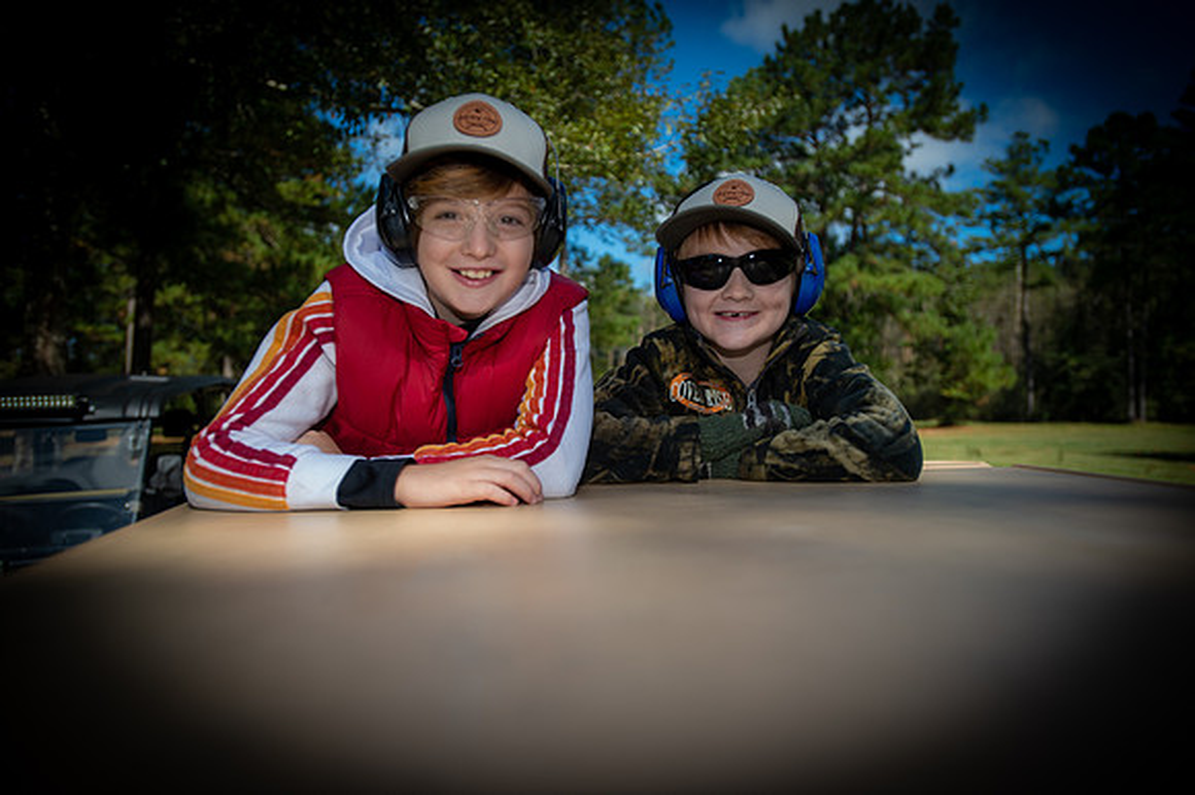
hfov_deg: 69.4
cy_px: 398
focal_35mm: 26
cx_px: 598
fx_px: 863
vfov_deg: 49.5
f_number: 3.2
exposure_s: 1/1000
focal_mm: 26
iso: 160
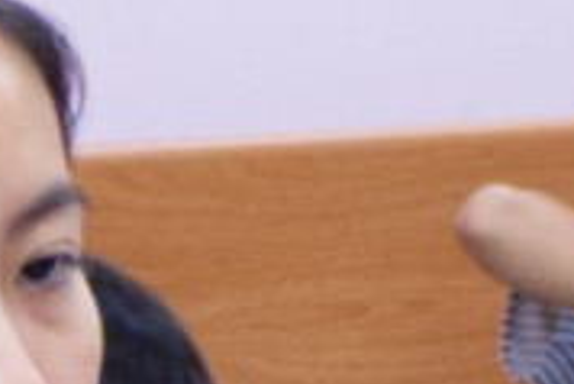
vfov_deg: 3.8
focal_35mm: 356
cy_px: 720
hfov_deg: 5.4
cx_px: -1283
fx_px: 5681
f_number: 4
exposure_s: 1/125
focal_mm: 22
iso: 800
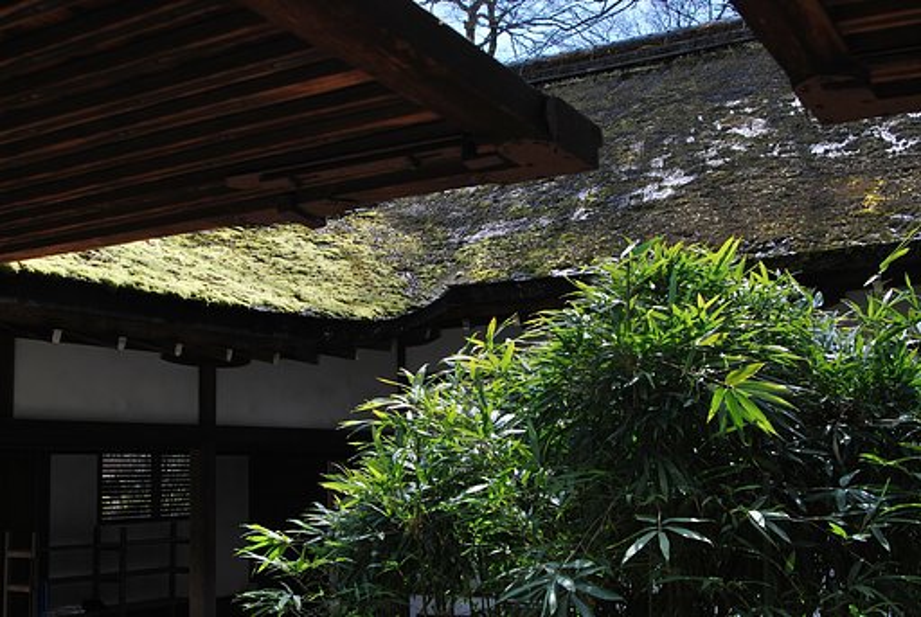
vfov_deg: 32.0
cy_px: 308
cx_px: 460
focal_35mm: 42
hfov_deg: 46.3
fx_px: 1076
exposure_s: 1/100
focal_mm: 28
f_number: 8
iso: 100
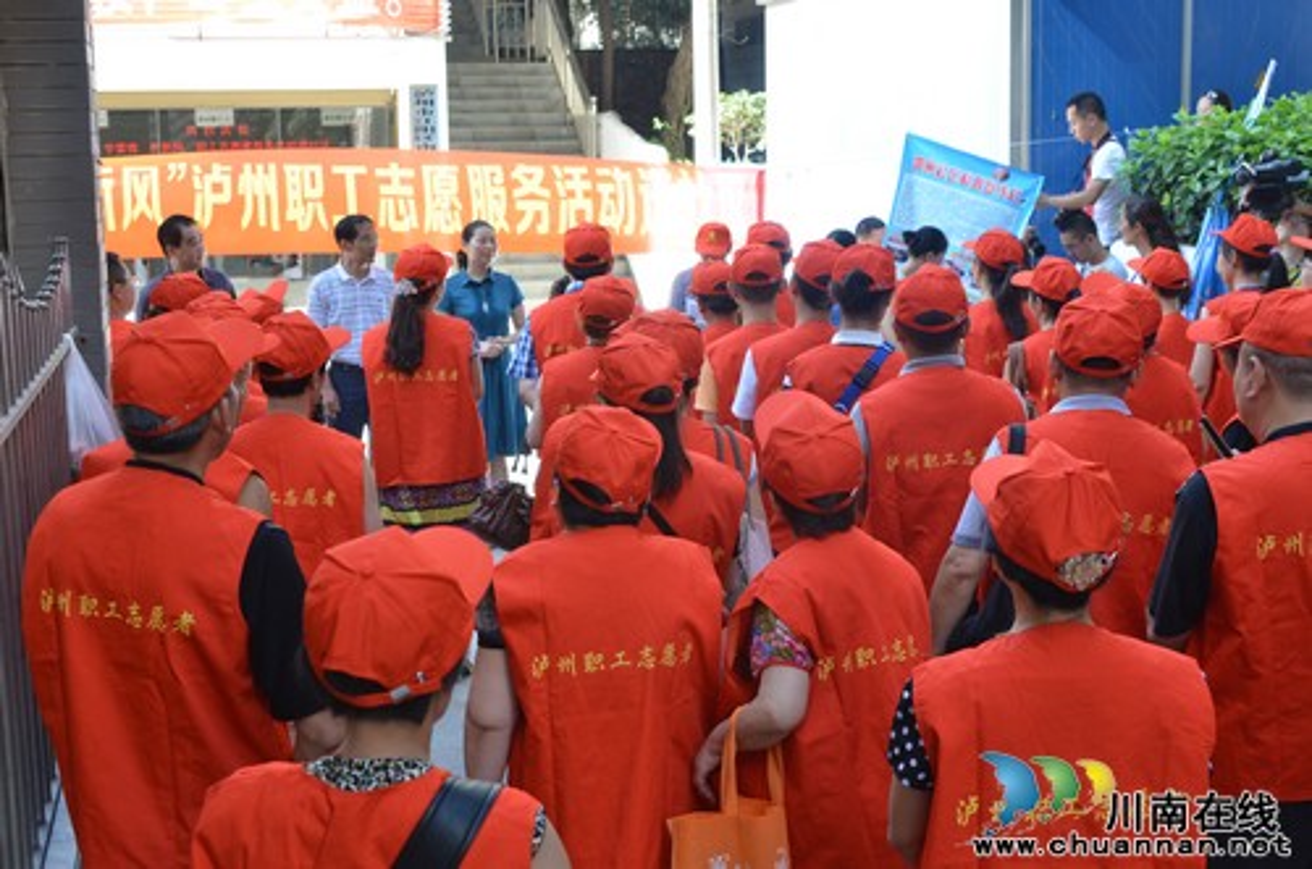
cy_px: 434
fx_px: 1745
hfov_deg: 41.2
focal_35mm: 48
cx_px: 656
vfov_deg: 27.9
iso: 360
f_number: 5.6
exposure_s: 1/125
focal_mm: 32
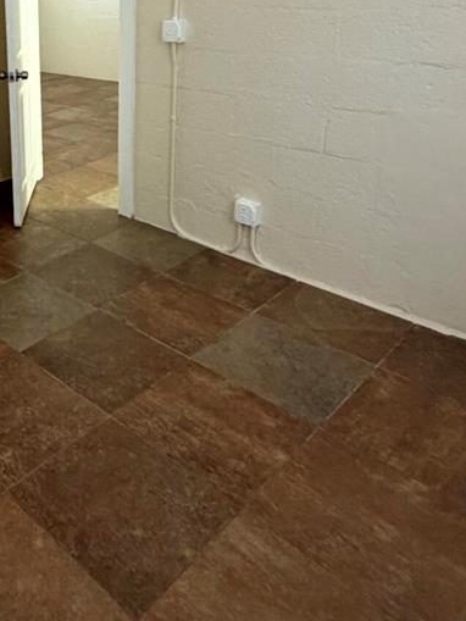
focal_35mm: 33
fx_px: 592
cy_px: 133
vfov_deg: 52.2
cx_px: -37
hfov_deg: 36.8
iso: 400
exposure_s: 1/60
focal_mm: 2.22
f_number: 2.2
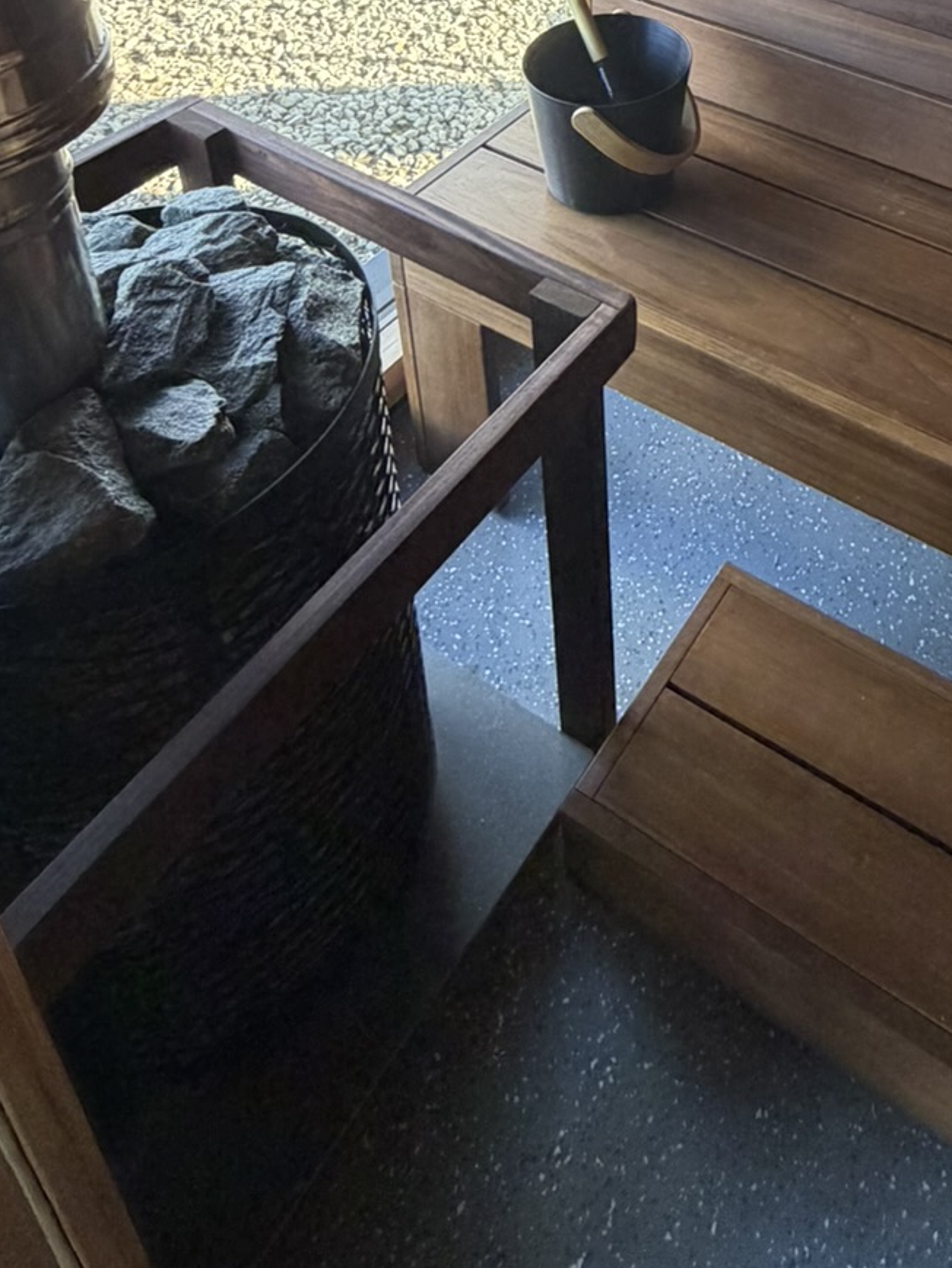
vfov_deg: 44.3
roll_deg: -5.4
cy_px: -82
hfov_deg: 40.0
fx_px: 1210
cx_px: 845
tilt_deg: -25.6
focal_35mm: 33
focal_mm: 2.22
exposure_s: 1/88
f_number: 2.2
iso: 320
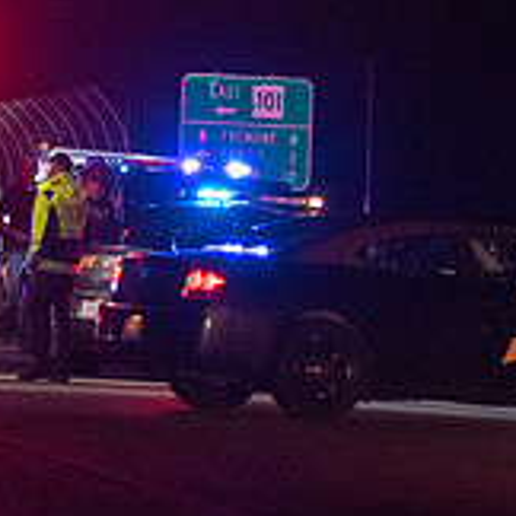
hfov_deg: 3.2
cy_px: 154
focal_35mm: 549
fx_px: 9259
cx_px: 182
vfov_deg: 3.2
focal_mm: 120
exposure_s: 1/250
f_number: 4.8
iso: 2000
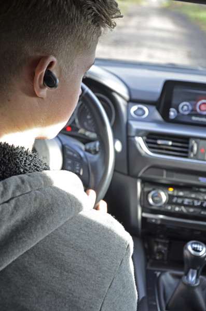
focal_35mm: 60
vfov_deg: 33.5
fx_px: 518
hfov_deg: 22.5
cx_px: 103
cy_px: 156
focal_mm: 40
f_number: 5.6
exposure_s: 1/30
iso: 200
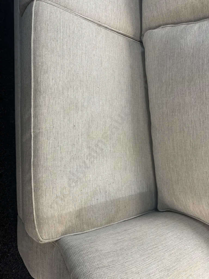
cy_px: 140
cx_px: 104
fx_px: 193
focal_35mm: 24
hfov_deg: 56.8
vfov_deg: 71.6
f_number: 1.78
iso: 200
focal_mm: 6.86
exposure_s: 1/100
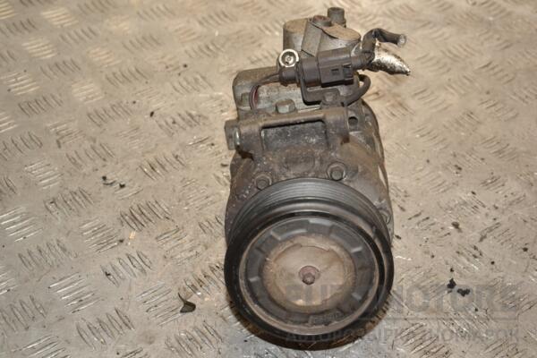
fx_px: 940
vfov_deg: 21.6
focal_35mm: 63
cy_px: 179
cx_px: 268
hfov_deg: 31.9
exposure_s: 1/200
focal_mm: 42
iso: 800
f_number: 6.3
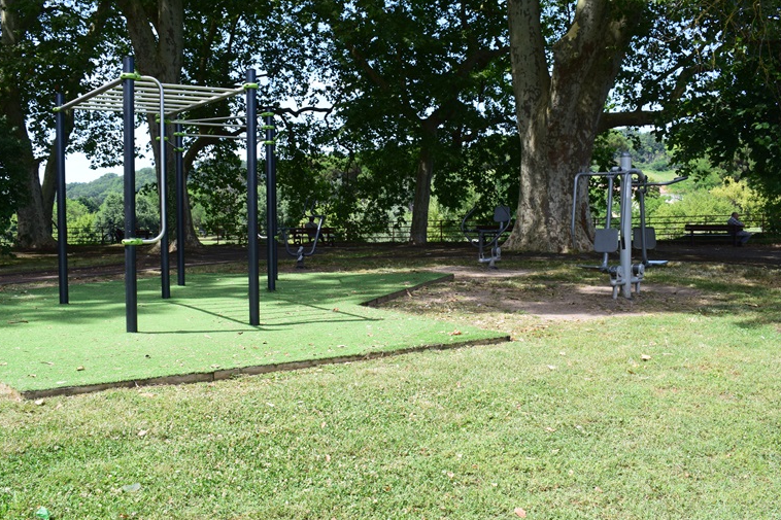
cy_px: 255
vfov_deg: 35.0
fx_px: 824
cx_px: 382
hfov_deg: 50.7
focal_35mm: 38
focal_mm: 24
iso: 400
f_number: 10
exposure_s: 1/200
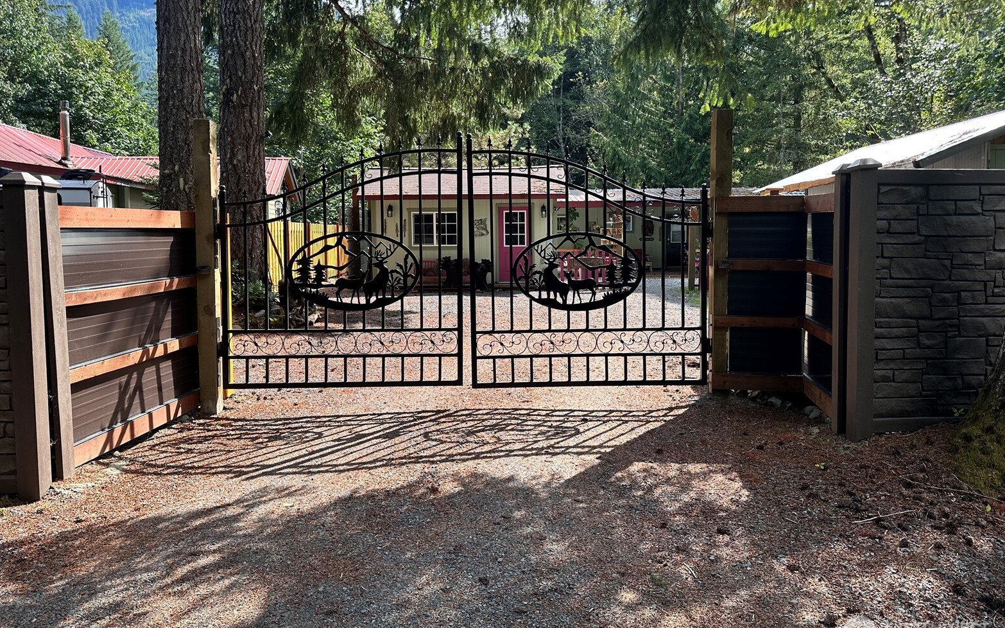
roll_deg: +0.4
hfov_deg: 70.4
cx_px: 495
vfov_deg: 47.5
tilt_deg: -3.9
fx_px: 712
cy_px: 274
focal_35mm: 26
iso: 80
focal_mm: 6.86
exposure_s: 1/864
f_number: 1.78
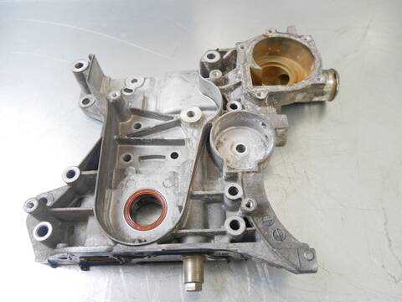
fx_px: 279
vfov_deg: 56.8
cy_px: 151
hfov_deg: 71.6
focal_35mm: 24
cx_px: 201
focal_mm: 12
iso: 1600
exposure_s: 1/60
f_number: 3.5
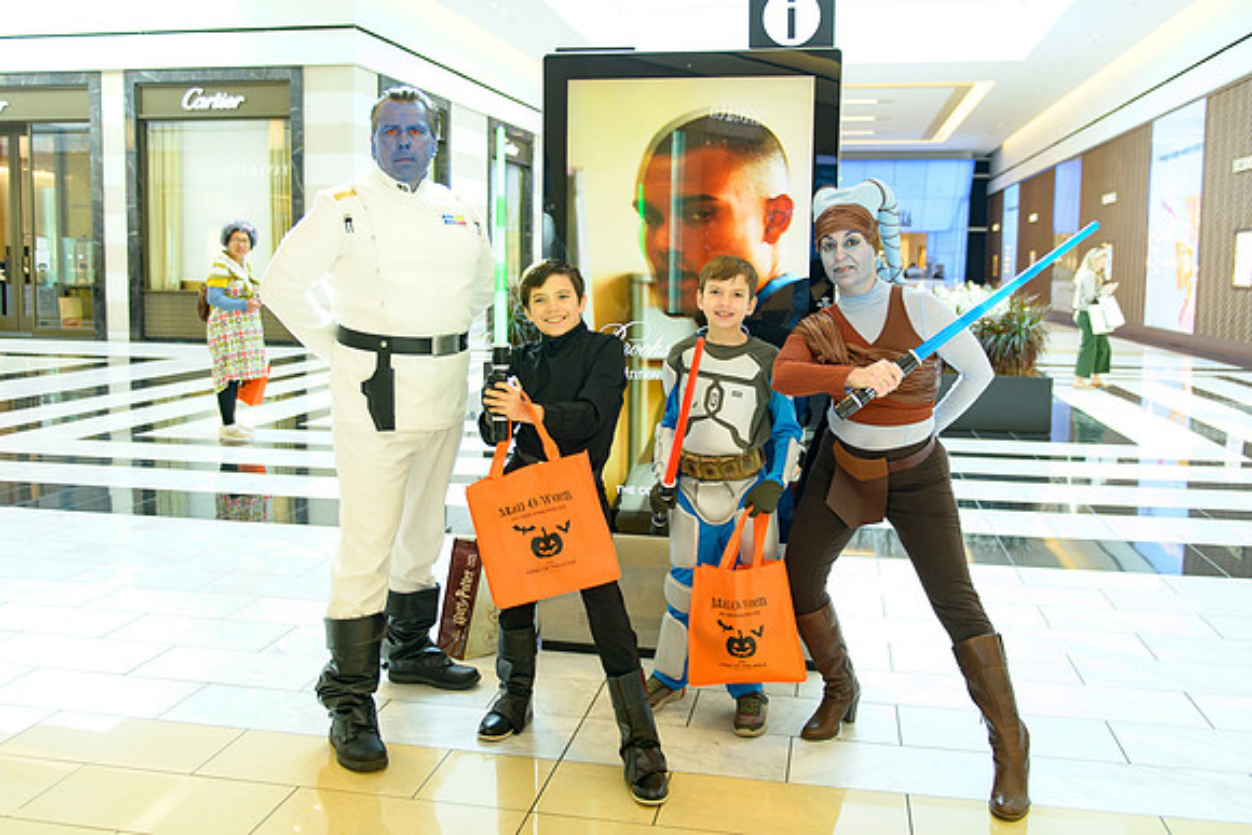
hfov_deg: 56.7
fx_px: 1160
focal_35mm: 33
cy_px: 367
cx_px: 626
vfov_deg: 39.5
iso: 800
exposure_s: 1/200
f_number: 2.8
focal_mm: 29
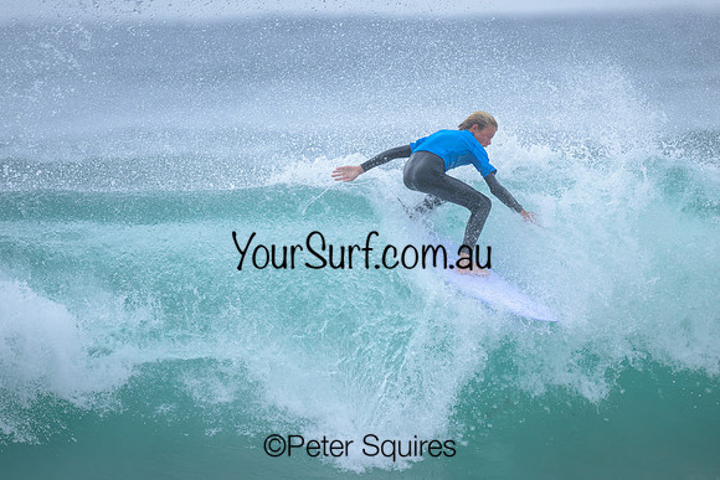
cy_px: 240
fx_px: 16003
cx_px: 360
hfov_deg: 2.6
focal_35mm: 800
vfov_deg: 1.7
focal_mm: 800
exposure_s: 1/1600
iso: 400
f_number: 6.3
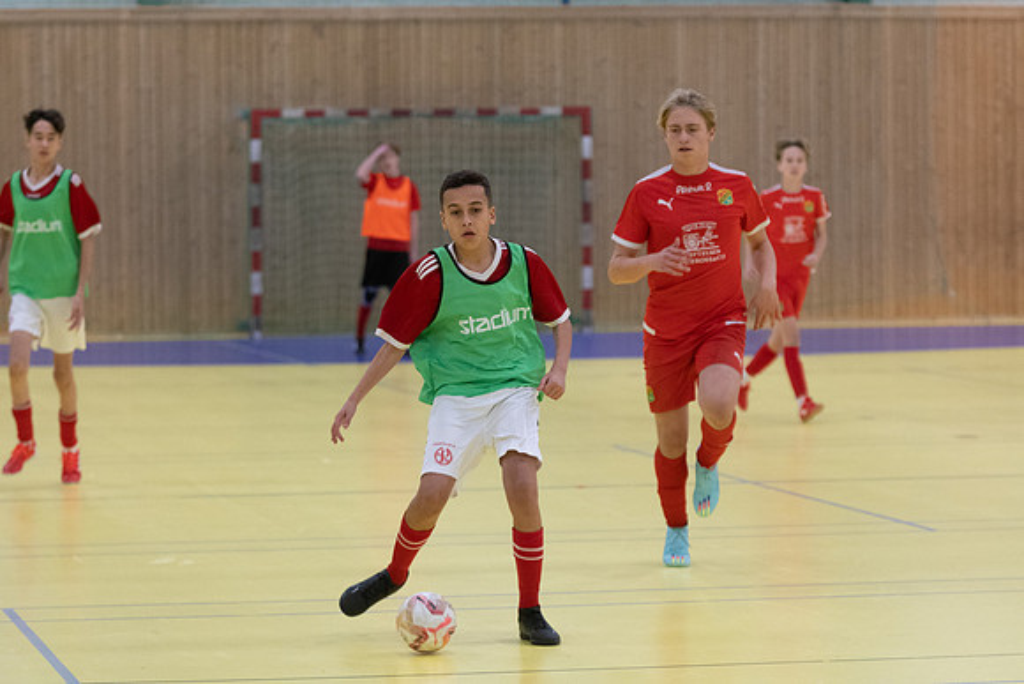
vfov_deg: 8.7
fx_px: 4481
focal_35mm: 158
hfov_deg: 13.0
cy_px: 342
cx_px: 512
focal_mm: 105
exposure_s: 1/400
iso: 2200
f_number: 3.2
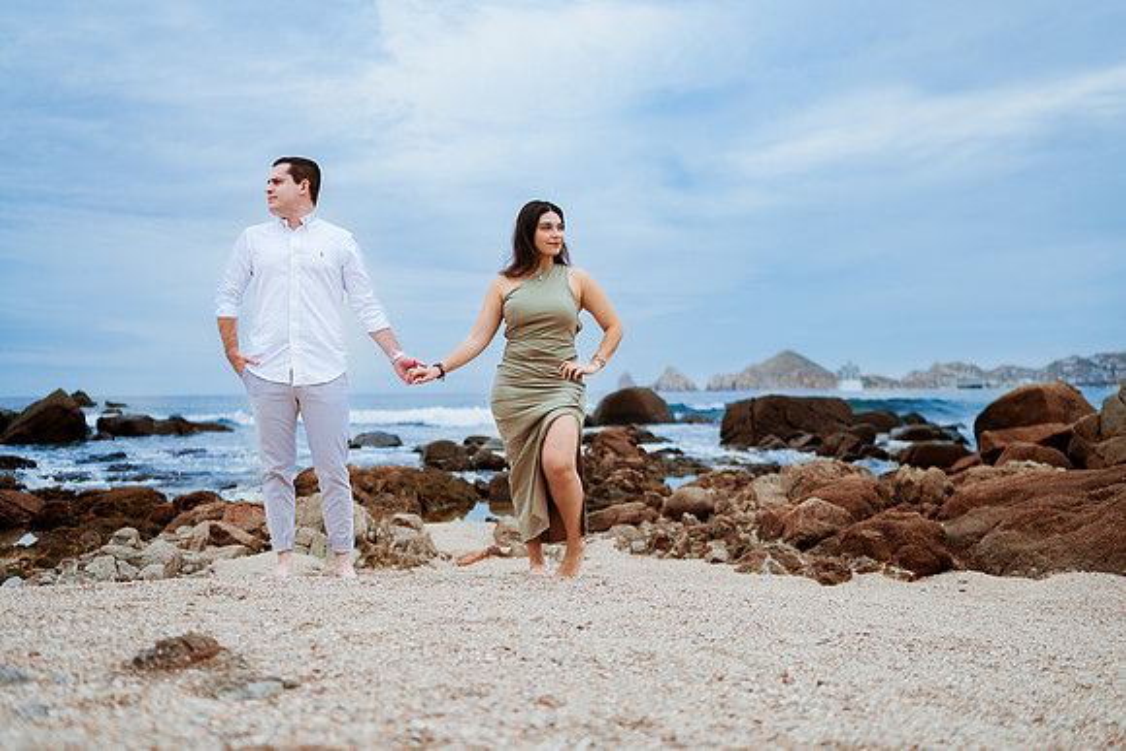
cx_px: 563
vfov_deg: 37.2
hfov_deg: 53.6
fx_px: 1115
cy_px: 376
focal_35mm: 36
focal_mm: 35
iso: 80
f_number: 1.8
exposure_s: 1/800
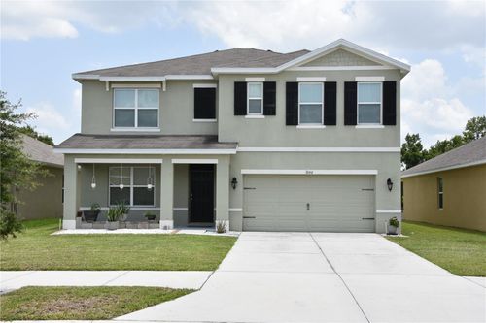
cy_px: 162
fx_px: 628
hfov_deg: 42.3
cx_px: 243
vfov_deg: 28.9
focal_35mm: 46
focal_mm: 31
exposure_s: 1/500
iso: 400
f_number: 11
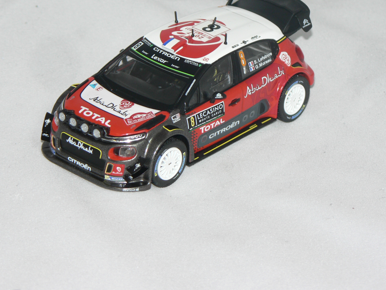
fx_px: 2297
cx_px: 172
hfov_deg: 9.6
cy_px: 101
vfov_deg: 7.2
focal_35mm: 206
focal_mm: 25.7
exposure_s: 1/60
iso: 80
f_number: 3.3
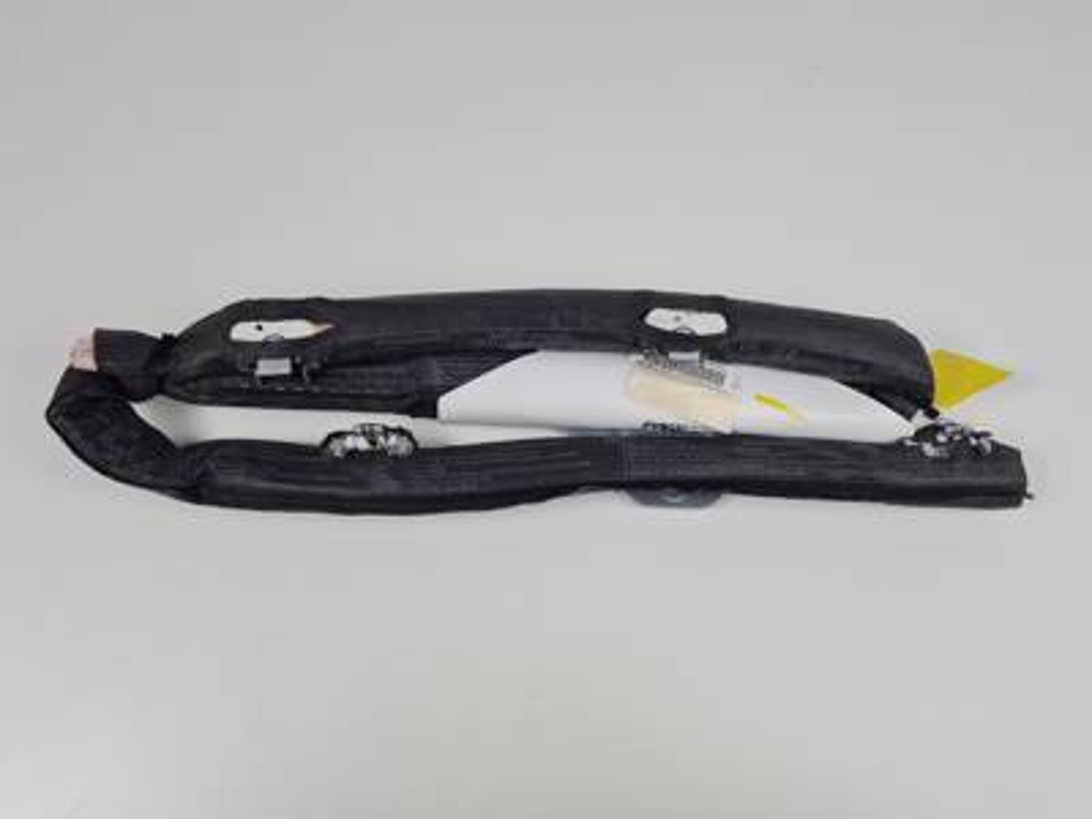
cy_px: 410
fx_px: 820
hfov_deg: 67.3
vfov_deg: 53.1
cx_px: 546
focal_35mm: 26
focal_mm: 5.4
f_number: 1.8
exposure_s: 1/305
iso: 50
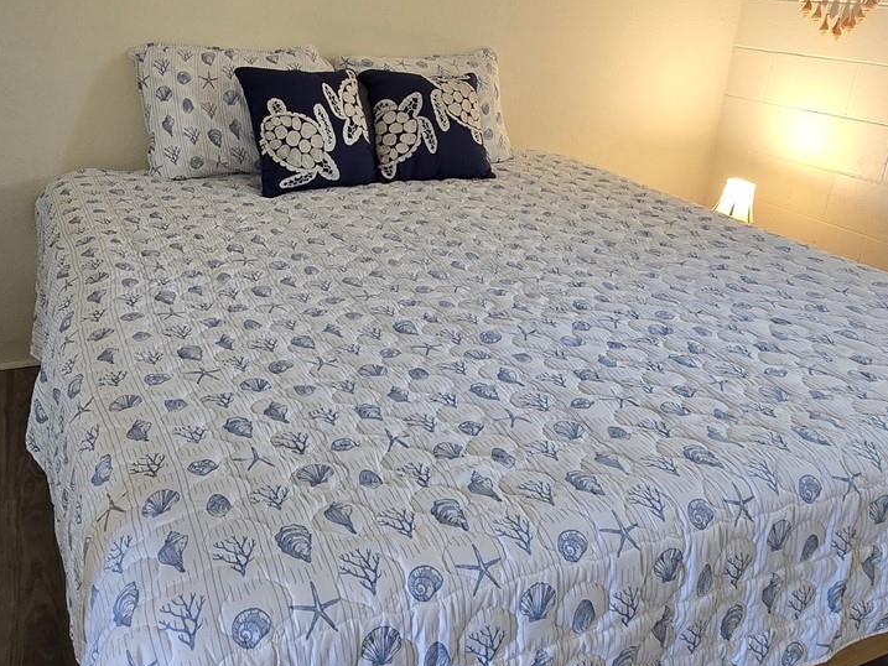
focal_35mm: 29
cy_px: 283
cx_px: 352
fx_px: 744
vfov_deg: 48.1
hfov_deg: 61.1
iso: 250
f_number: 2.2
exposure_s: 1/60
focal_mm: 2.2
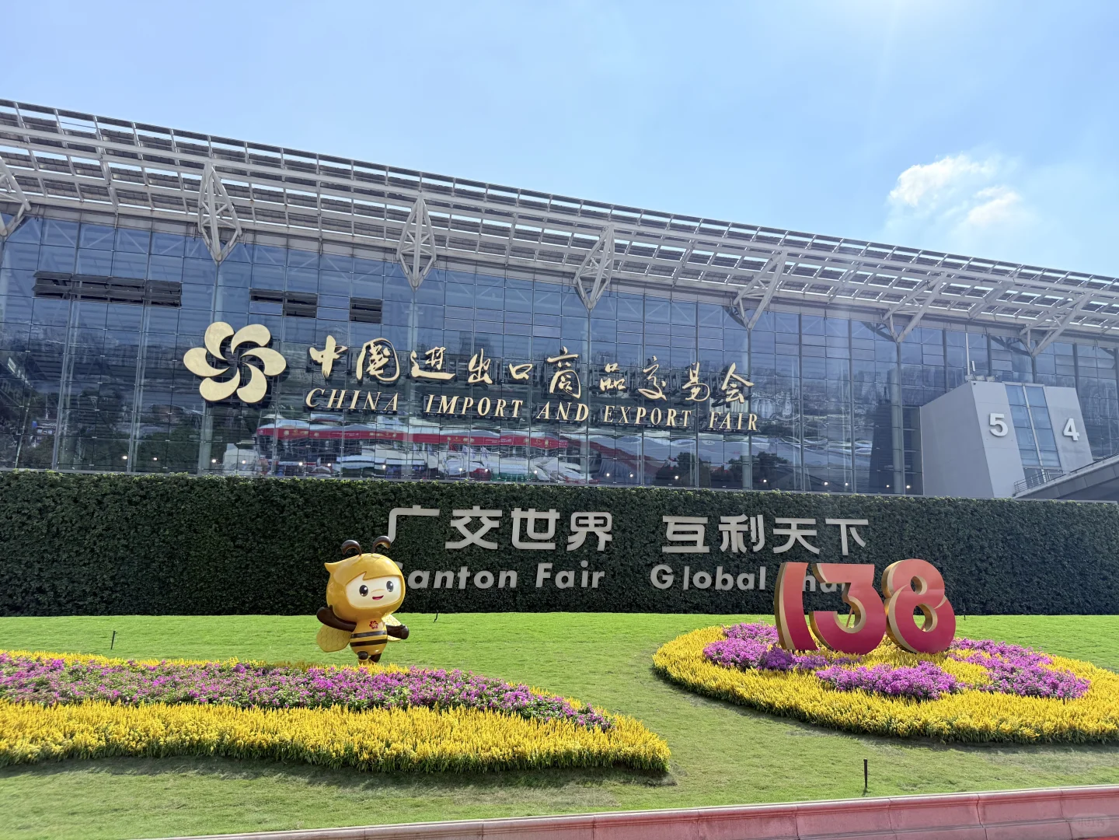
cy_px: 420
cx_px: 560
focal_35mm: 24
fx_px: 776
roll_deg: +0.9
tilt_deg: +18.7
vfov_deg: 56.8
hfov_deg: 71.6
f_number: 1.78
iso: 100
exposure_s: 1/7353
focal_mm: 6.76
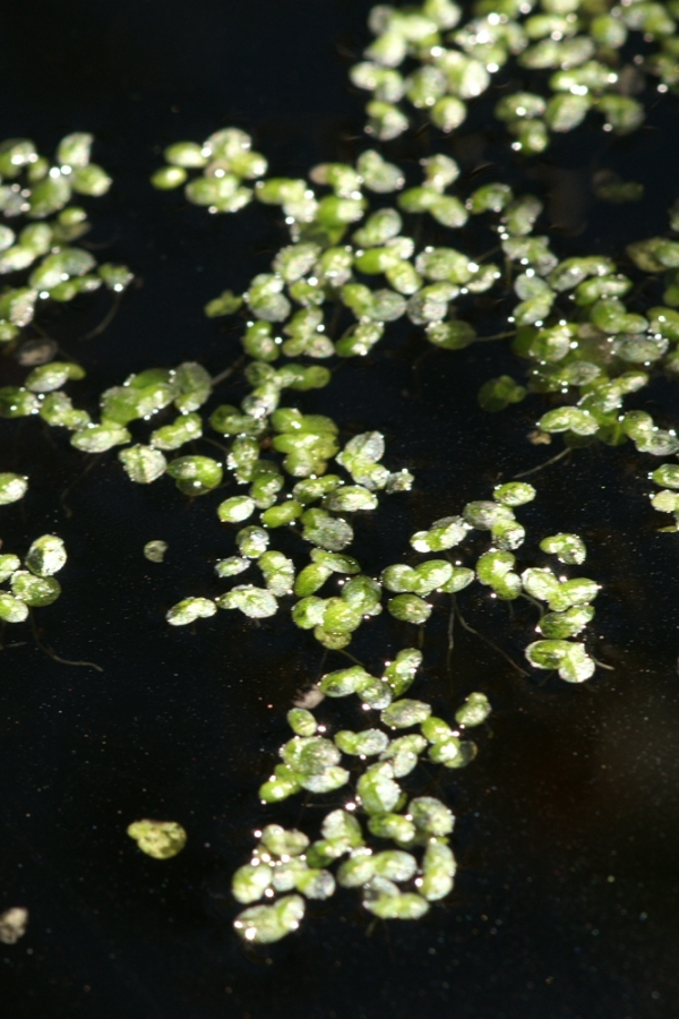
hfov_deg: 9.1
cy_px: 510
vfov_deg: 13.7
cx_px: 340
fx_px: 4243
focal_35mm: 150
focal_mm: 100
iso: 100
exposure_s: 1/125
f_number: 10
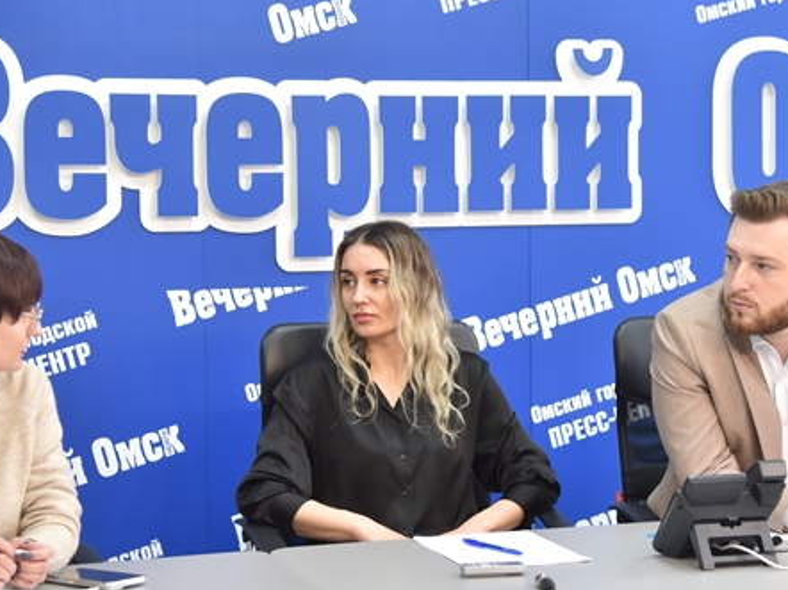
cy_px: 284
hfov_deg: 22.5
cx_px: 430
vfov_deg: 17.0
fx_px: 1979
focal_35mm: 87
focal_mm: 52
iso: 1250
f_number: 4
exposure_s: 1/160
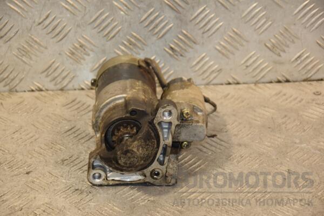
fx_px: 1080
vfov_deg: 11.4
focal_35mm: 120
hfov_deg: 17.1
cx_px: 162
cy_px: 108
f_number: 5.3
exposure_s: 1/125
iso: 800
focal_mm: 80
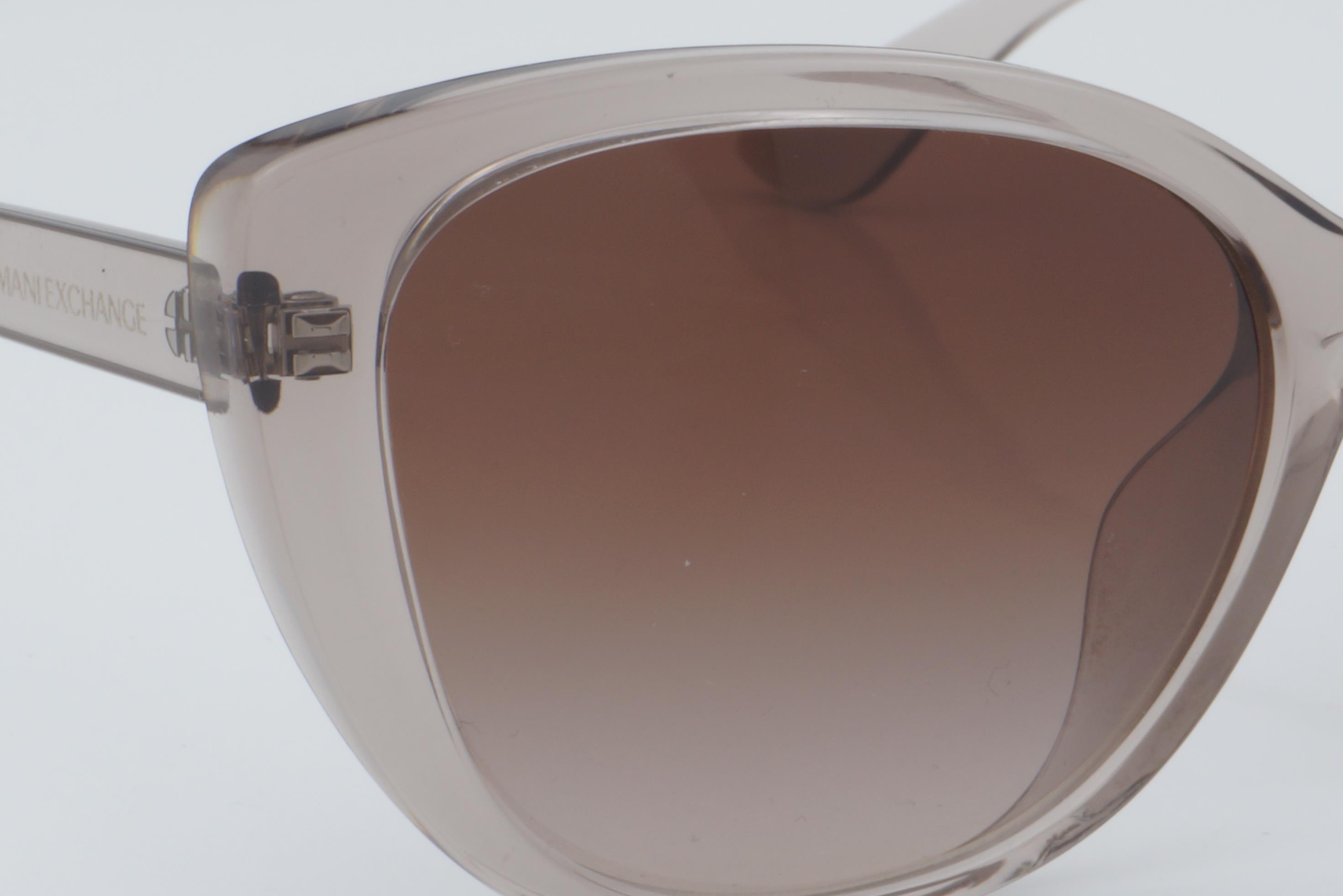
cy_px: 433
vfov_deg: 9.0
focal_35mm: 153
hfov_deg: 13.4
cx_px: 811
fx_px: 5708
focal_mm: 50
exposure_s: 1/4
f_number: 32
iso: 100
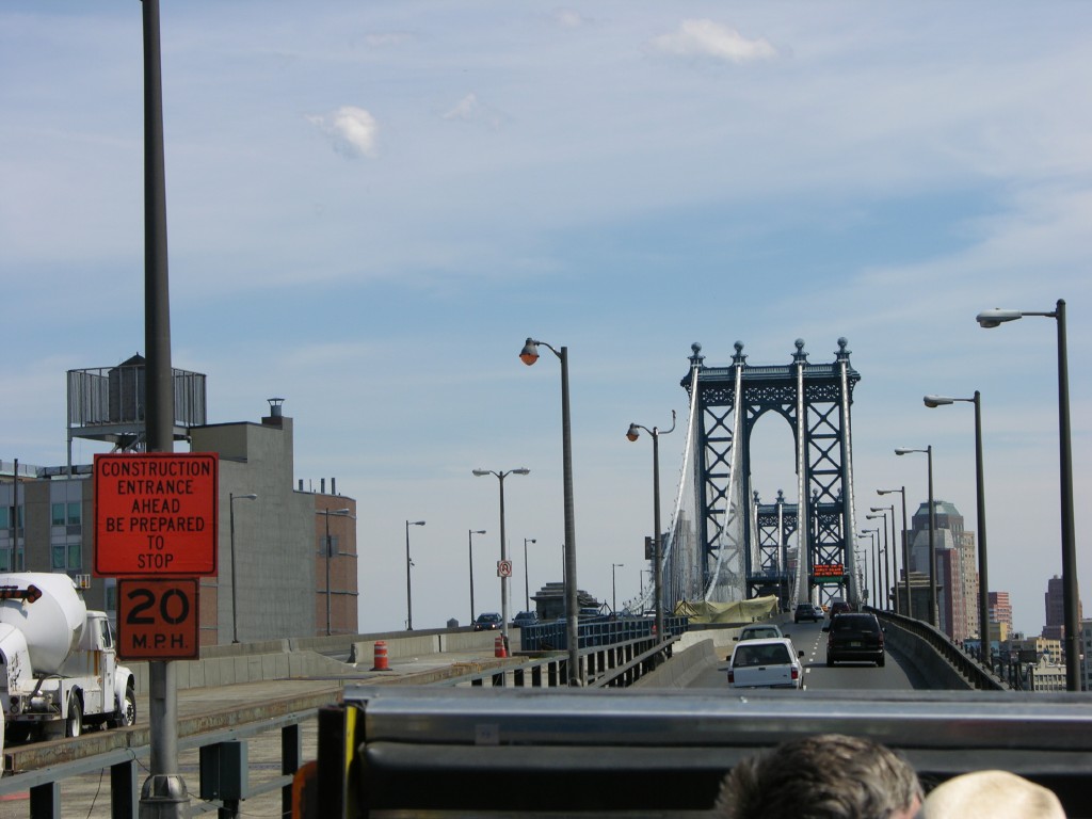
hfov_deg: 19.6
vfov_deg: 14.8
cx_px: 546
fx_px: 3155
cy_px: 410
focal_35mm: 100
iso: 50
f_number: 5.8
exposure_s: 1/380
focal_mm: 25.4
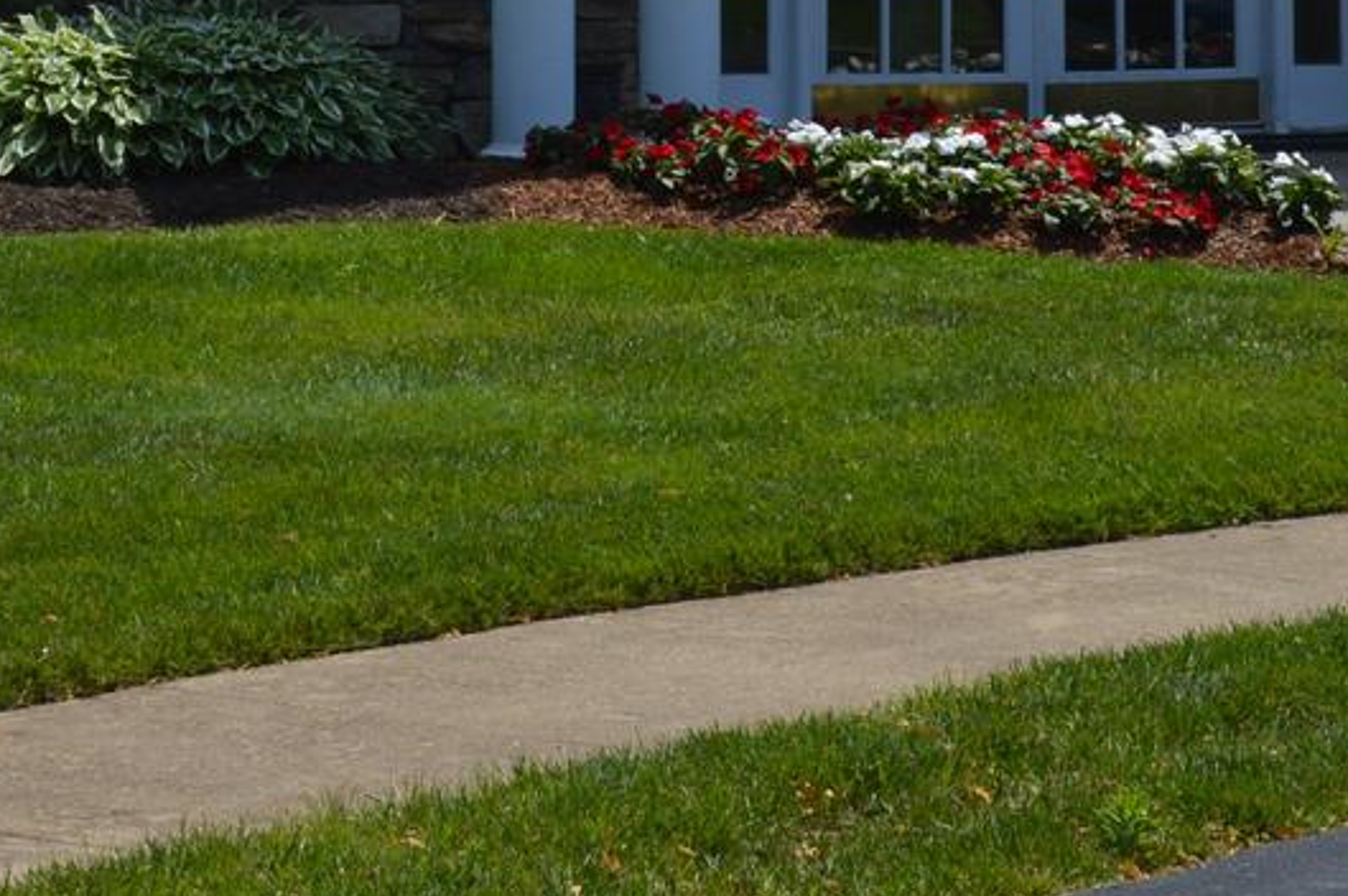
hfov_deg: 13.6
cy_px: -699
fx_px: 5650
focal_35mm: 151
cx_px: 420
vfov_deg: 8.7
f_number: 9
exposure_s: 1/320
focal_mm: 26
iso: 100
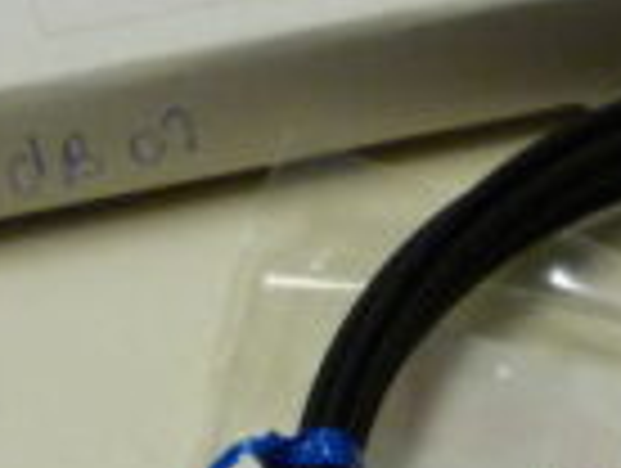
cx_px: 436
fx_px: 2264
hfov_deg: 15.6
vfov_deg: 11.6
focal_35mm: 126
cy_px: 540
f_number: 3.3
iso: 320
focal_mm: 5.2
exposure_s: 1/30
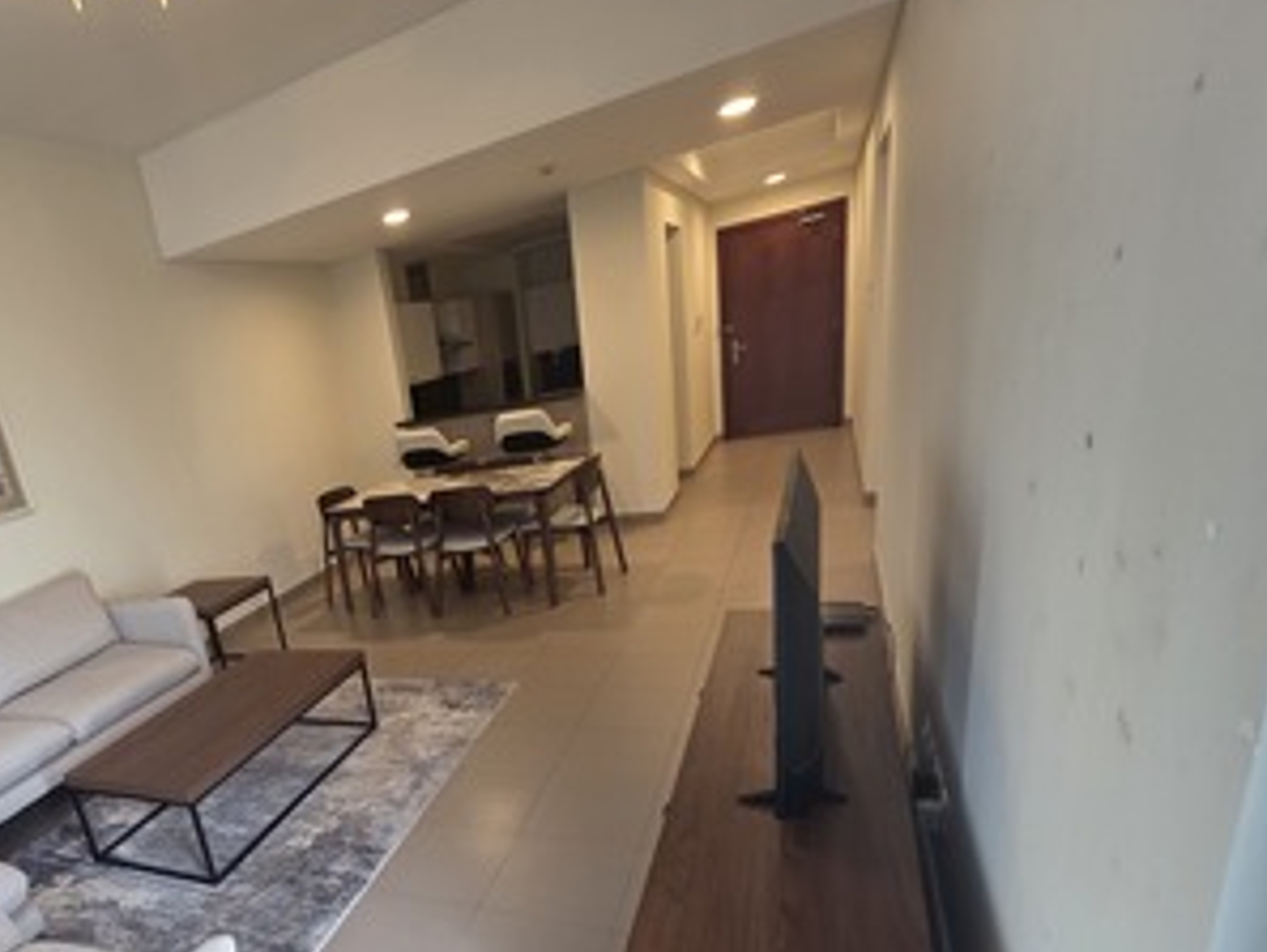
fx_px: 732
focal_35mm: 20
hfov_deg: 77.3
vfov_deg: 63.5
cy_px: 668
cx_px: 360
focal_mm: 2.2
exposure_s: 1/100
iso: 160
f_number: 1.9
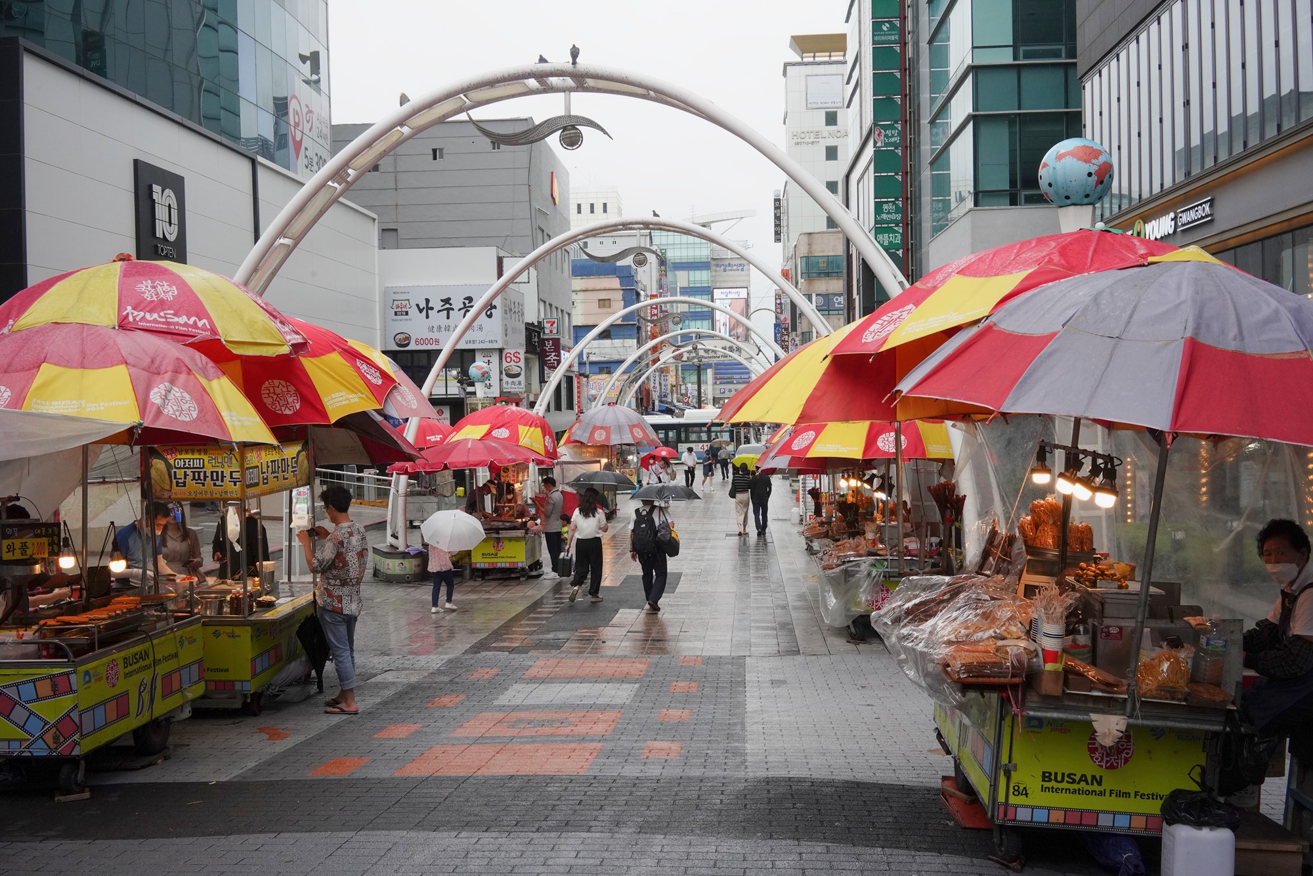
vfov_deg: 37.9
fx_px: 1277
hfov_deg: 54.4
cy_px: 438
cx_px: 656
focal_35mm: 35
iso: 1600
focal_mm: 35
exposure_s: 1/125
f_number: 16
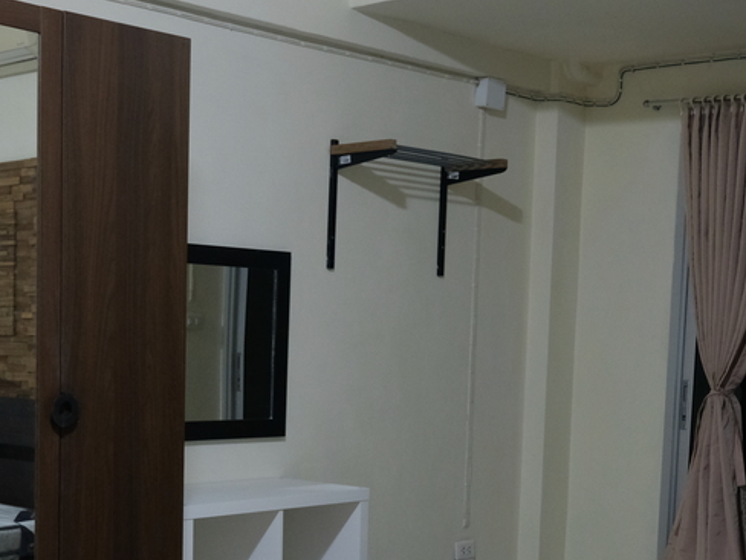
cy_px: 464
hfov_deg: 30.7
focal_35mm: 63
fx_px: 1358
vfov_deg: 22.9
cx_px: 384
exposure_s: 1/15
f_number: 4
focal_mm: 21.2
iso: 1600
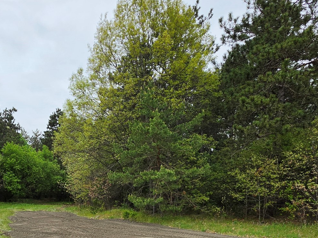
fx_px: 248
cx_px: 90
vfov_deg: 46.7
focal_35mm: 27
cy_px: 211
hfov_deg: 62.5
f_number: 1.9
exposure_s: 1/1714
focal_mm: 2.2
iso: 32
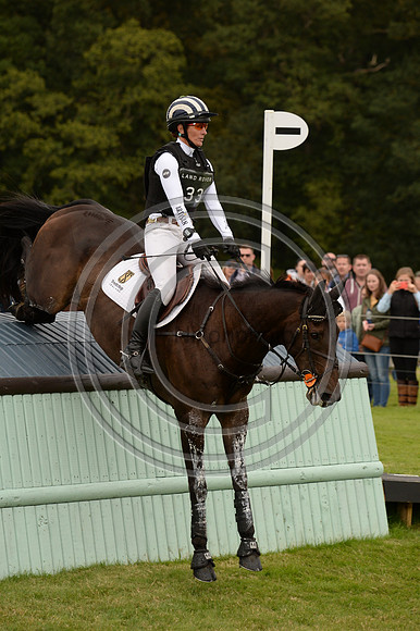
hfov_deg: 6.2
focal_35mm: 220
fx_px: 3854
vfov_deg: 9.4
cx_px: 210
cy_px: 316
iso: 1000
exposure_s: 1/1000
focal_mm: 220
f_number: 7.1
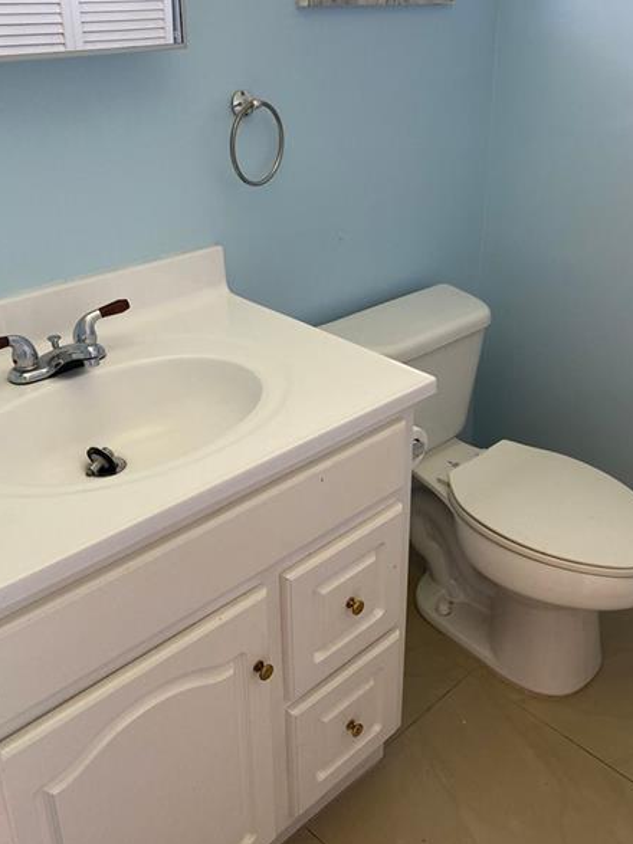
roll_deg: -0.7
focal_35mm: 34
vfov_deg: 53.6
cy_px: 344
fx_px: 829
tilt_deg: -23.9
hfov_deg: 41.7
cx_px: 364
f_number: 1.8
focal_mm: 4.25
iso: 125
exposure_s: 1/120
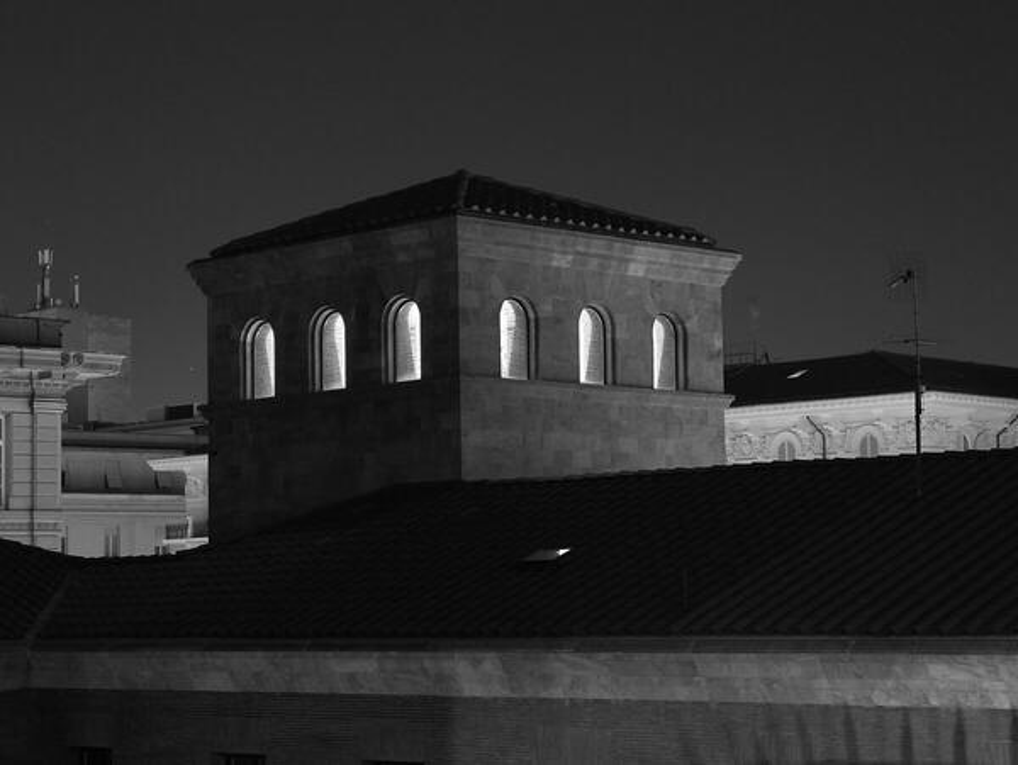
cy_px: 382
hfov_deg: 23.3
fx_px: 2472
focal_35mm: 84
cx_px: 509
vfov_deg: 17.6
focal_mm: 42
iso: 1000
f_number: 4
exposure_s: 1
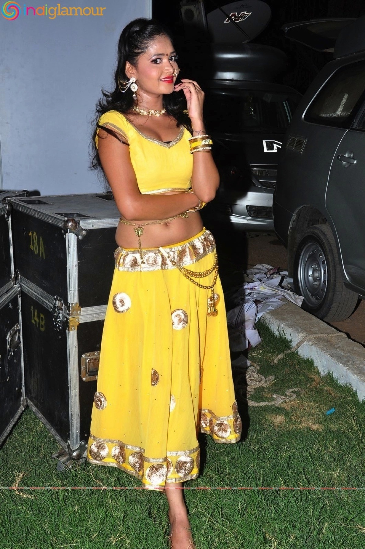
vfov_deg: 43.6
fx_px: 686
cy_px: 274
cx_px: 182
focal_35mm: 45
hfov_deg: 29.8
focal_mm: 30
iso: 500
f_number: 10
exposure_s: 1/125
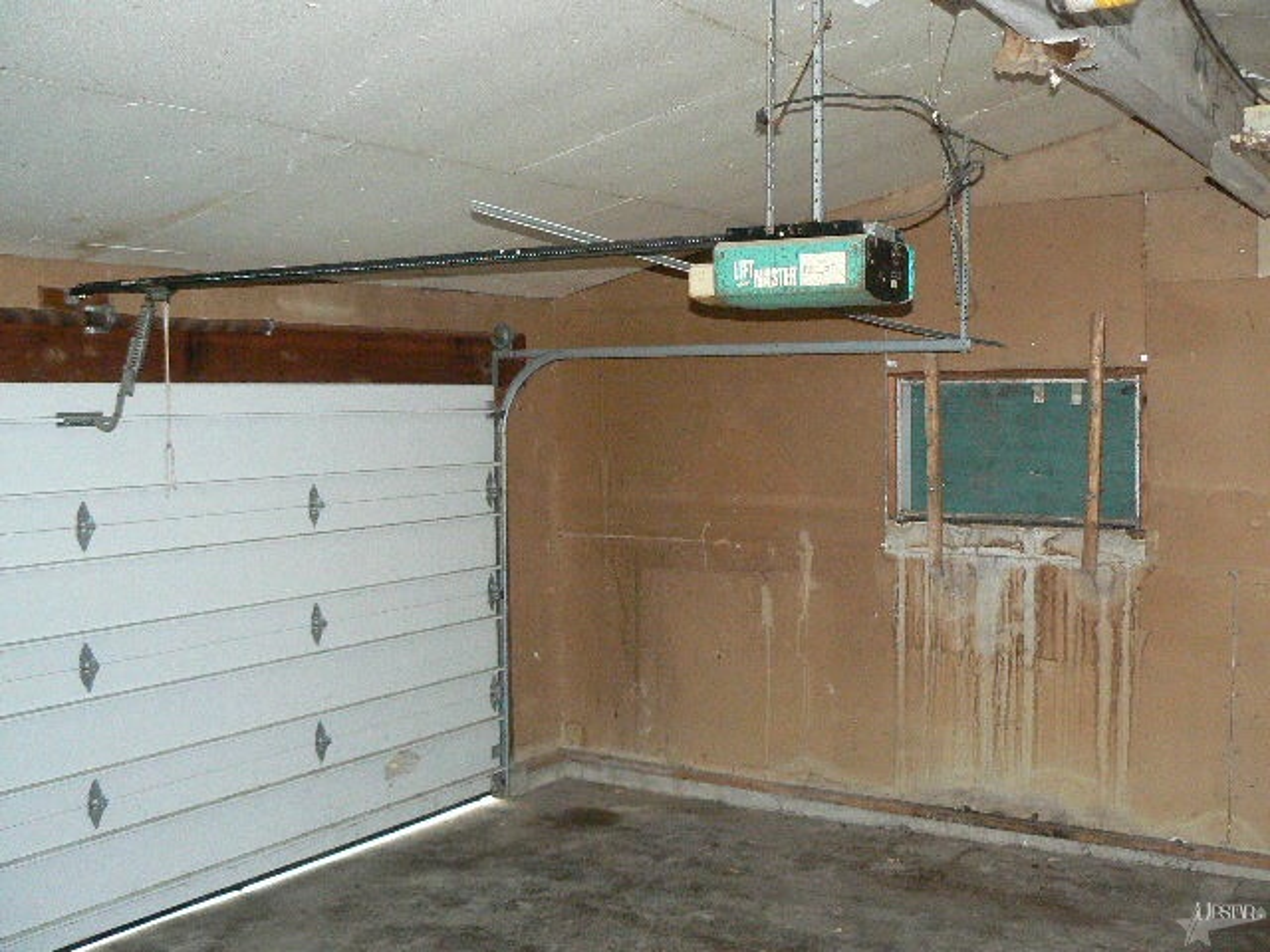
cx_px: 635
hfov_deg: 51.4
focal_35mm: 36
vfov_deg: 39.7
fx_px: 1321
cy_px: 476
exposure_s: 1/30
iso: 400
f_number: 2.8
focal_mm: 6
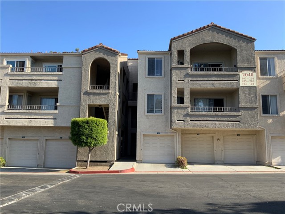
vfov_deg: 48.2
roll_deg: -0.4
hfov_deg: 61.7
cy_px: 107
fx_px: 239
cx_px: 142
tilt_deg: +8.5
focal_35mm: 29
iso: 16
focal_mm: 3
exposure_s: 1/842
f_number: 1.8
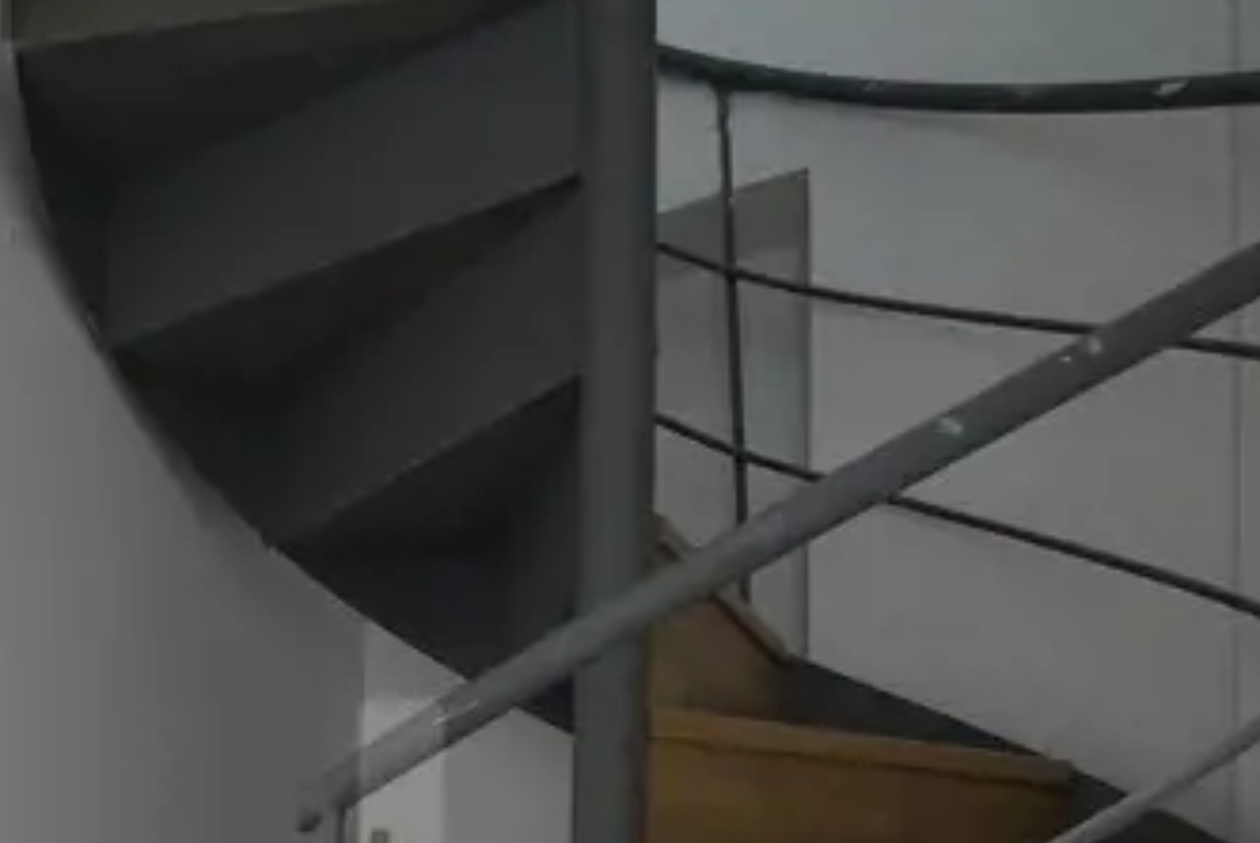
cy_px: 1033
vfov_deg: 29.2
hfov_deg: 40.1
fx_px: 1366
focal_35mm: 39
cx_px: -129
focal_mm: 12
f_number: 4
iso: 640
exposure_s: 1/30
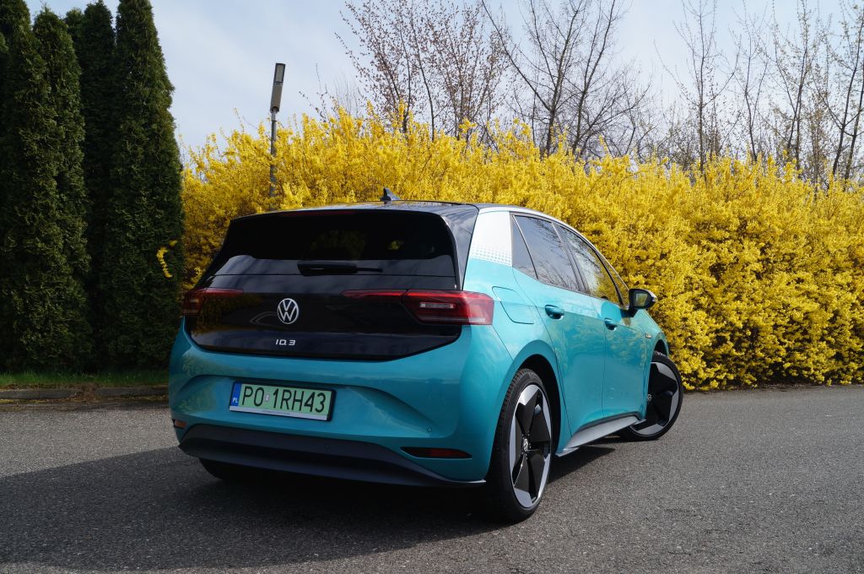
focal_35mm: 33
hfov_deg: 57.3
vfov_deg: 39.9
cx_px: 432
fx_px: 791
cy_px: 287
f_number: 13
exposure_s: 1/125
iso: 100
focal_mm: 22
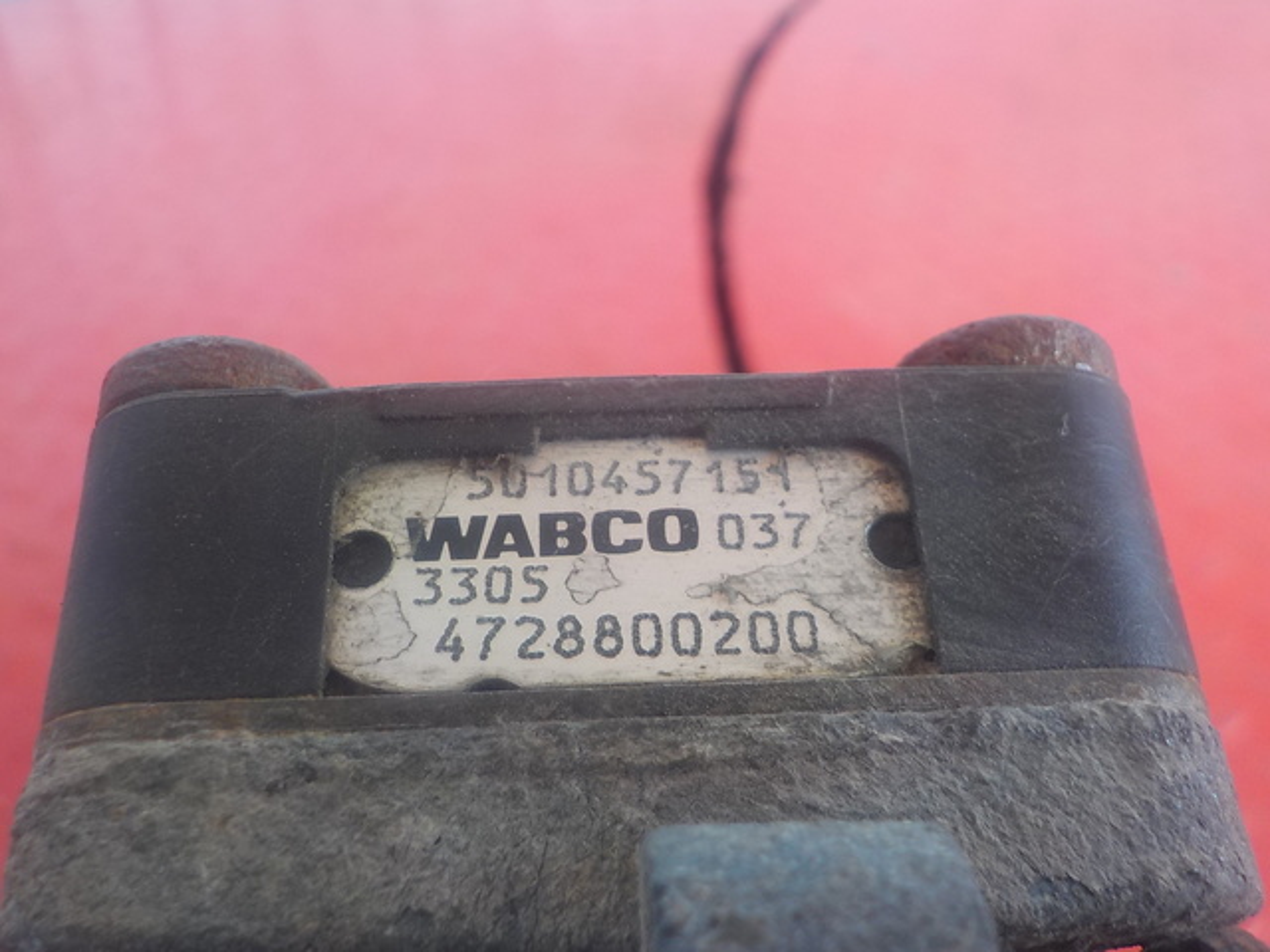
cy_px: 476
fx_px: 1101
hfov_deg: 60.0
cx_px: 635
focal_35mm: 30
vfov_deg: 46.8
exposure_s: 1/30
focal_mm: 4.1
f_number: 3.3
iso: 125
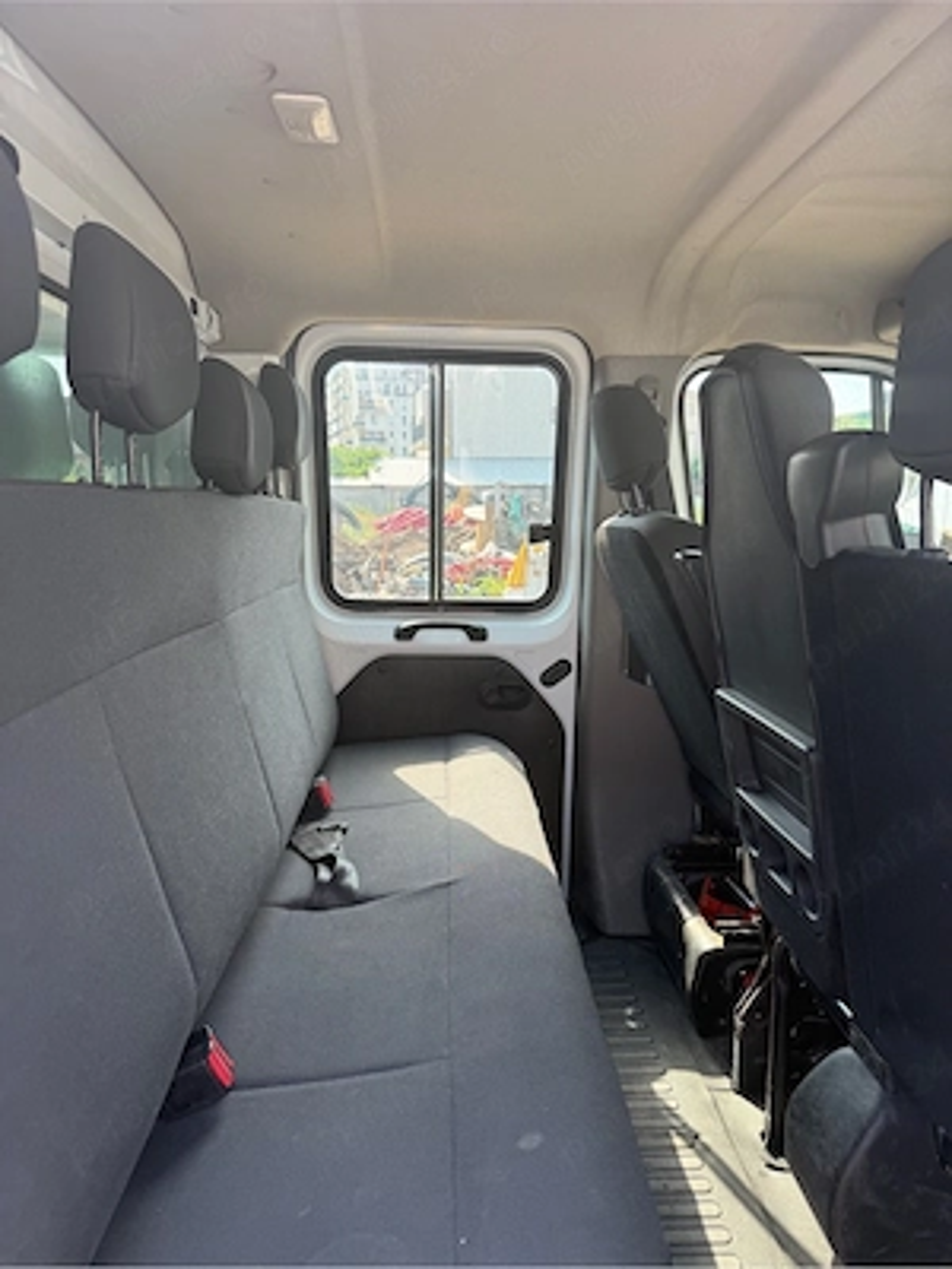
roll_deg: -0.9
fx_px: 880
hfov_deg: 56.8
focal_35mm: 24
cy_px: 634
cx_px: 476
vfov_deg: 71.6
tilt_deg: -9.4
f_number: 1.78
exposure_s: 1/632
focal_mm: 6.76
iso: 100
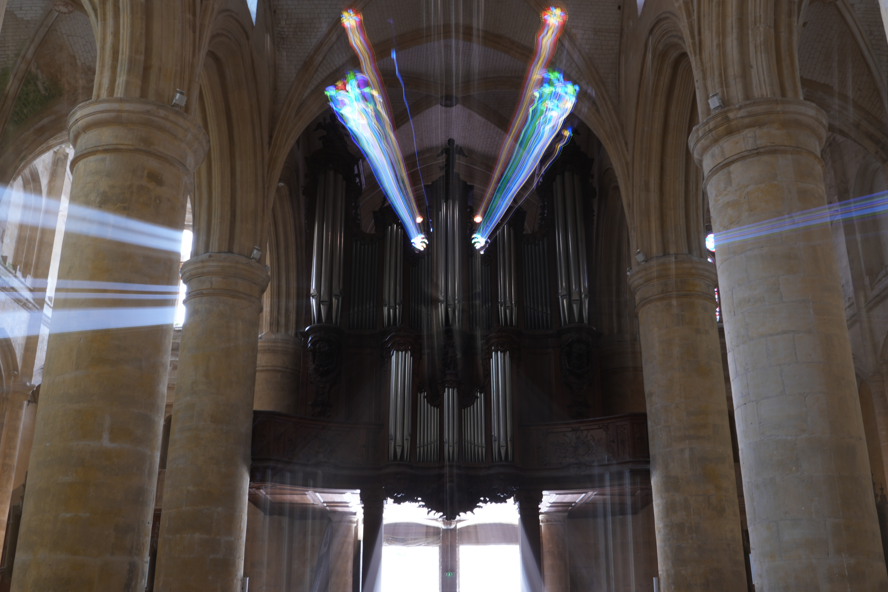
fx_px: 888
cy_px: 296
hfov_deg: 53.1
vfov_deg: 36.9
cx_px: 444
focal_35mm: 36
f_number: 11
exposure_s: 2
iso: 100
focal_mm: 24
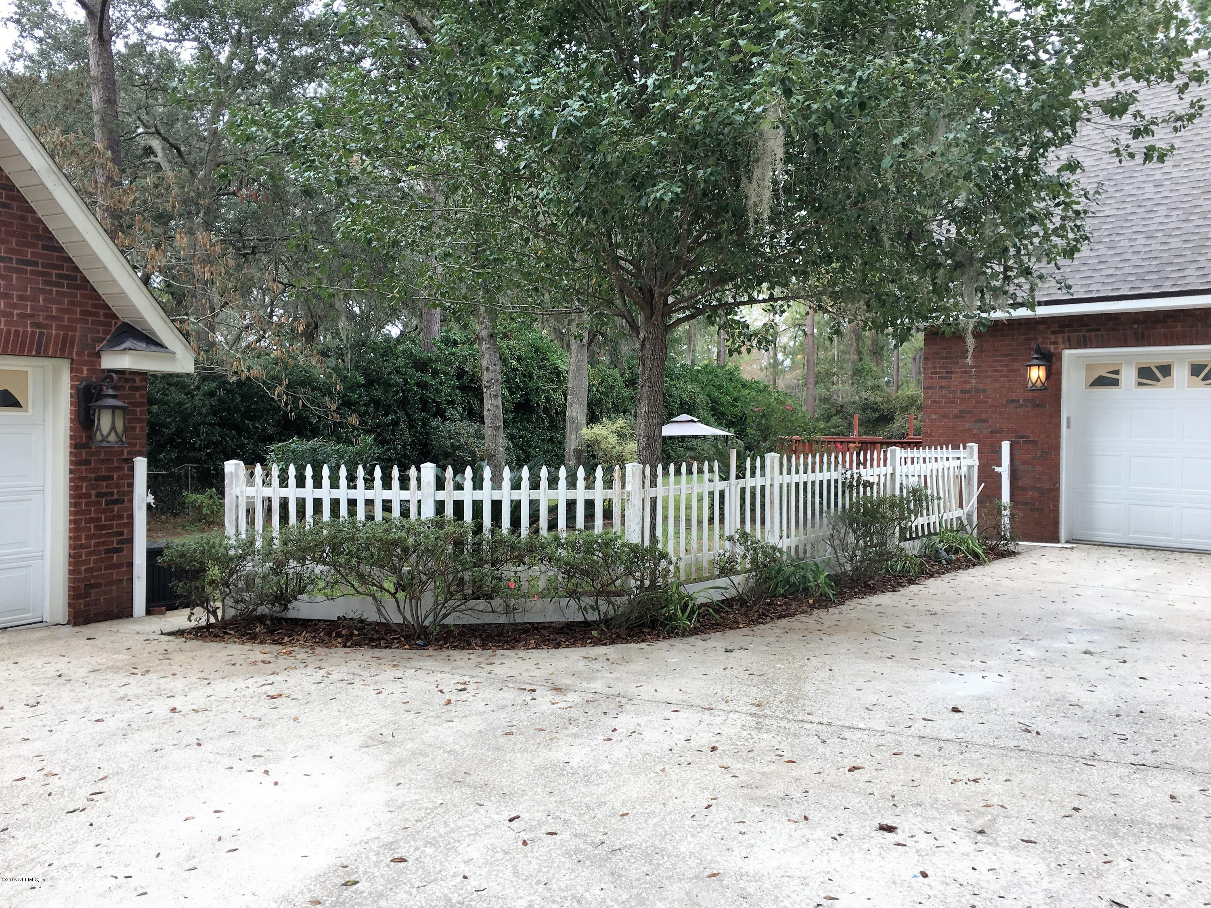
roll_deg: -1.0
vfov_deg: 48.2
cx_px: 606
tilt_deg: -1.5
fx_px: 1015
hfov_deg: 61.7
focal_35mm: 29
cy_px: 454
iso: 25
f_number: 2.2
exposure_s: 1/120
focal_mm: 4.15
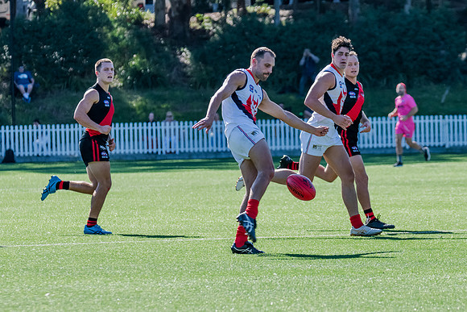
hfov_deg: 6.4
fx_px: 4177
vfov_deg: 4.3
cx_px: 285
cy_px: 167
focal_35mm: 322
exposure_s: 1/1600
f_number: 7.1
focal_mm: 210
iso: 800
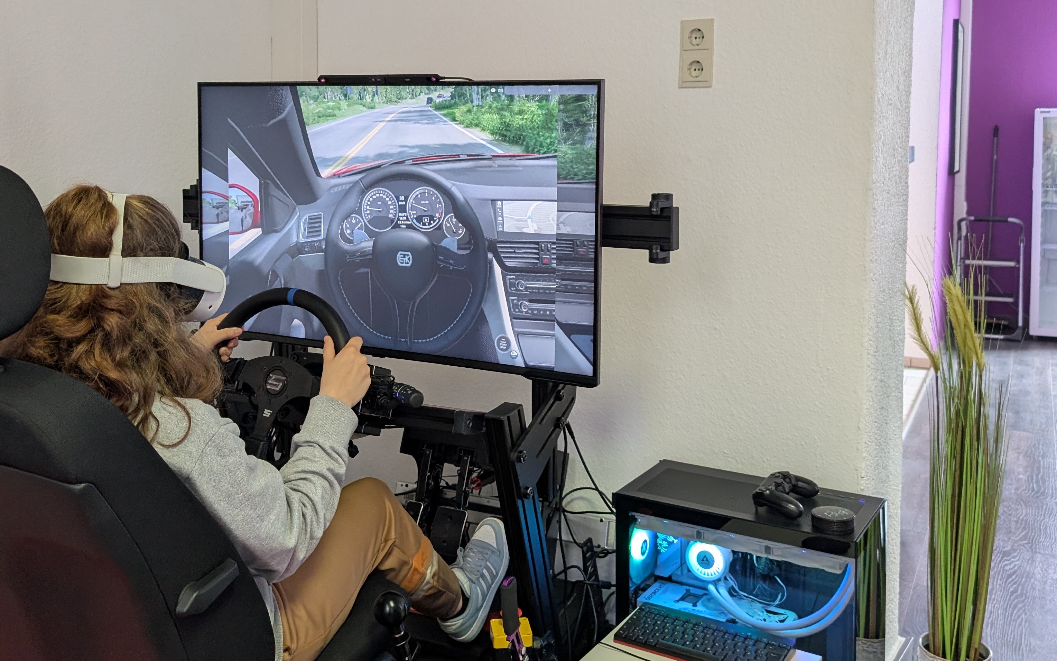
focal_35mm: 34
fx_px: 979
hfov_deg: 56.7
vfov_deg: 36.7
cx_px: 529
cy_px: 191
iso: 635
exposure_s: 1/104
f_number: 1.68
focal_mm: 6.9
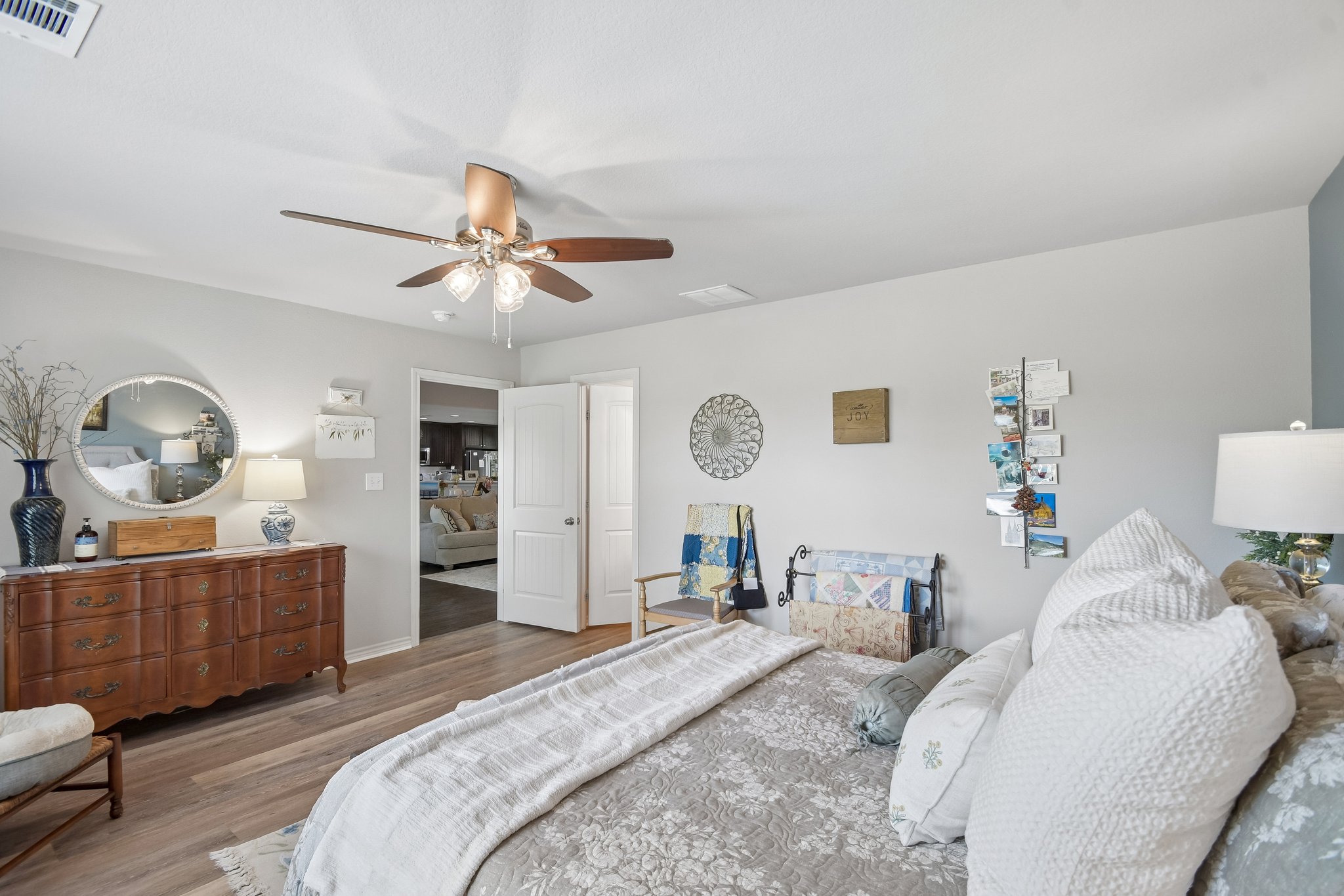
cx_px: 672
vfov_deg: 77.3
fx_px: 560
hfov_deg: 100.4
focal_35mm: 15
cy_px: 448
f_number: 8
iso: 400
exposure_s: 1/5
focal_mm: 10
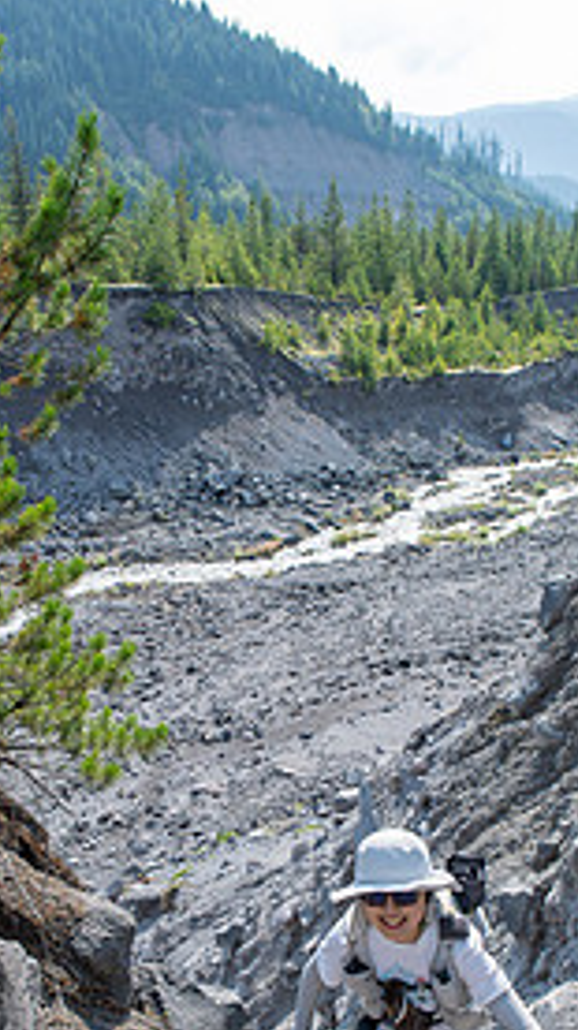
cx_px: 280
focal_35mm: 41
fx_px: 1118
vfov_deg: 48.6
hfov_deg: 29.0
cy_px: 683
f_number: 5
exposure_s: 1/1000
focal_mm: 16
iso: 200
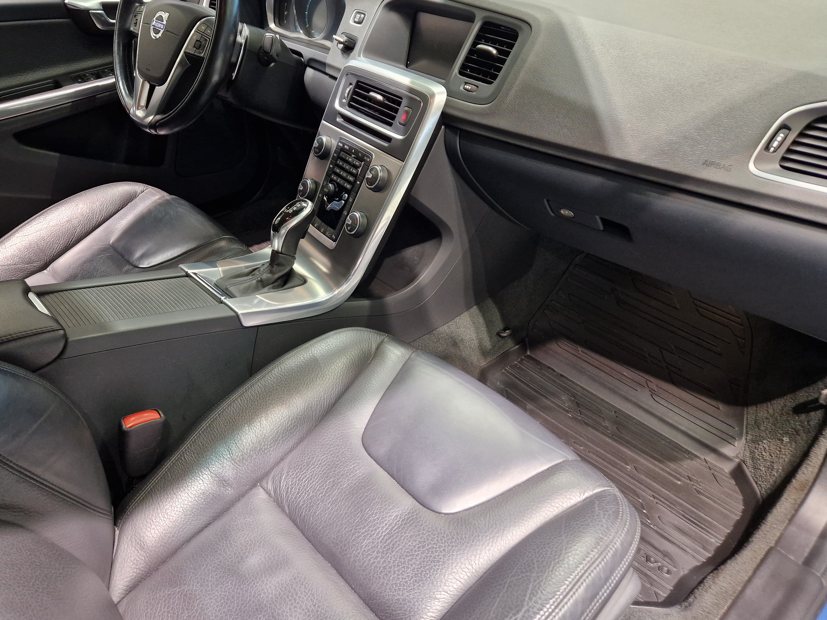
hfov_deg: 65.1
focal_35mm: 27
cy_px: 261
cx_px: 361
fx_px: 645
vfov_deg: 51.2
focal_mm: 5.4
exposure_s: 1/100
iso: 320
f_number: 1.8
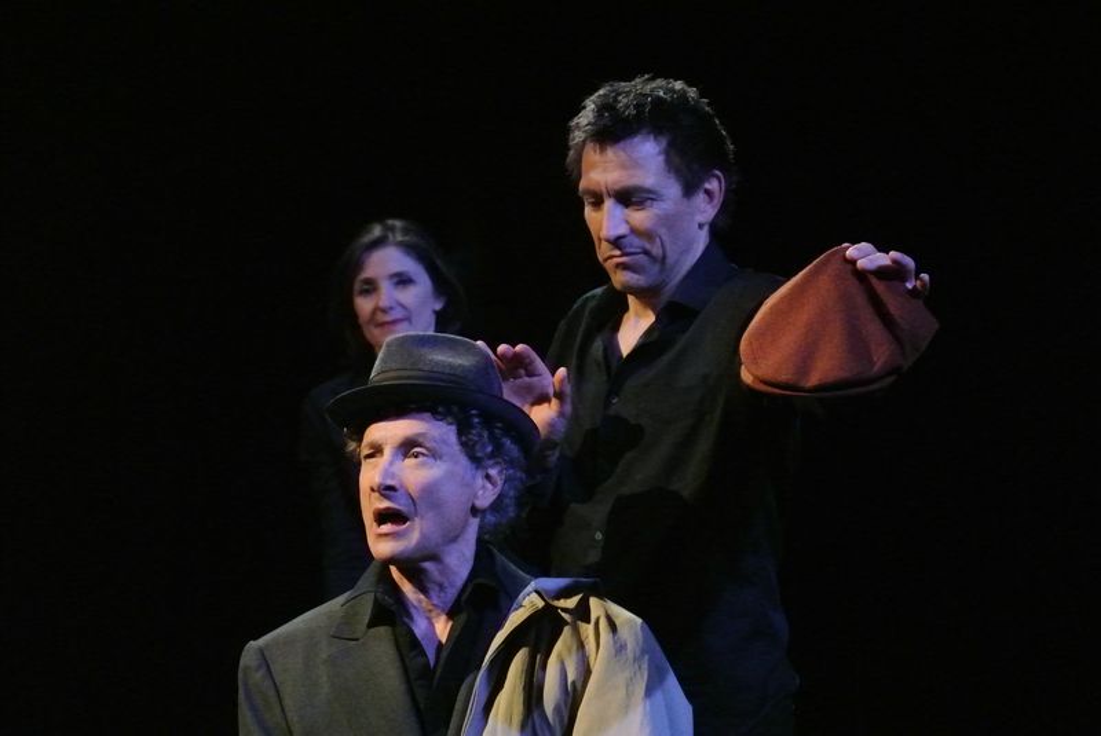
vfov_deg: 7.7
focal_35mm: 179
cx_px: 550
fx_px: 5479
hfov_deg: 11.5
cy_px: 368
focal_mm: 66.4
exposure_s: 1/80
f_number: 4.5
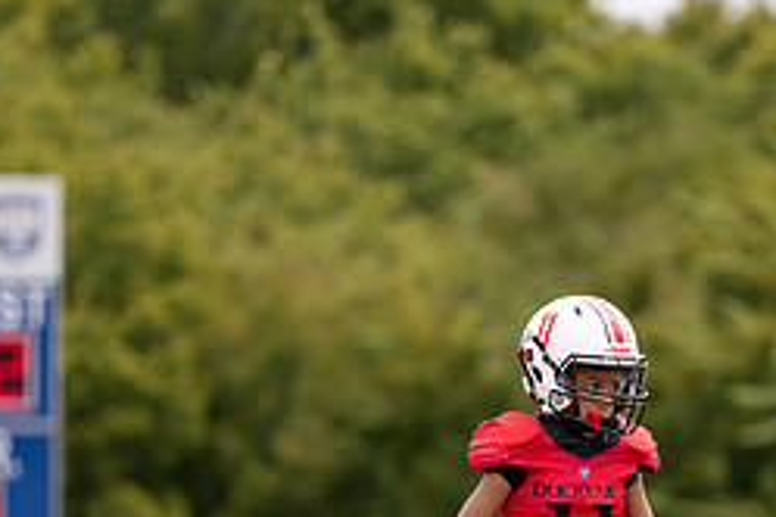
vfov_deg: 2.7
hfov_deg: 4.0
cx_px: 548
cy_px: 619
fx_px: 11122
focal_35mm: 516
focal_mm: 200
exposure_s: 1/1600
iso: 100
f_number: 2.8
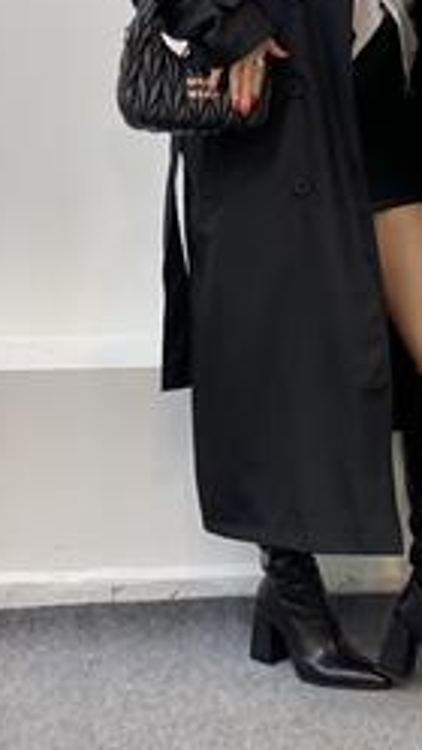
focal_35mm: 94
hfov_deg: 12.8
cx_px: 353
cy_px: 167
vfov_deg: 22.4
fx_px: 1871
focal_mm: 6
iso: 100
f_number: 2
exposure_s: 1/100
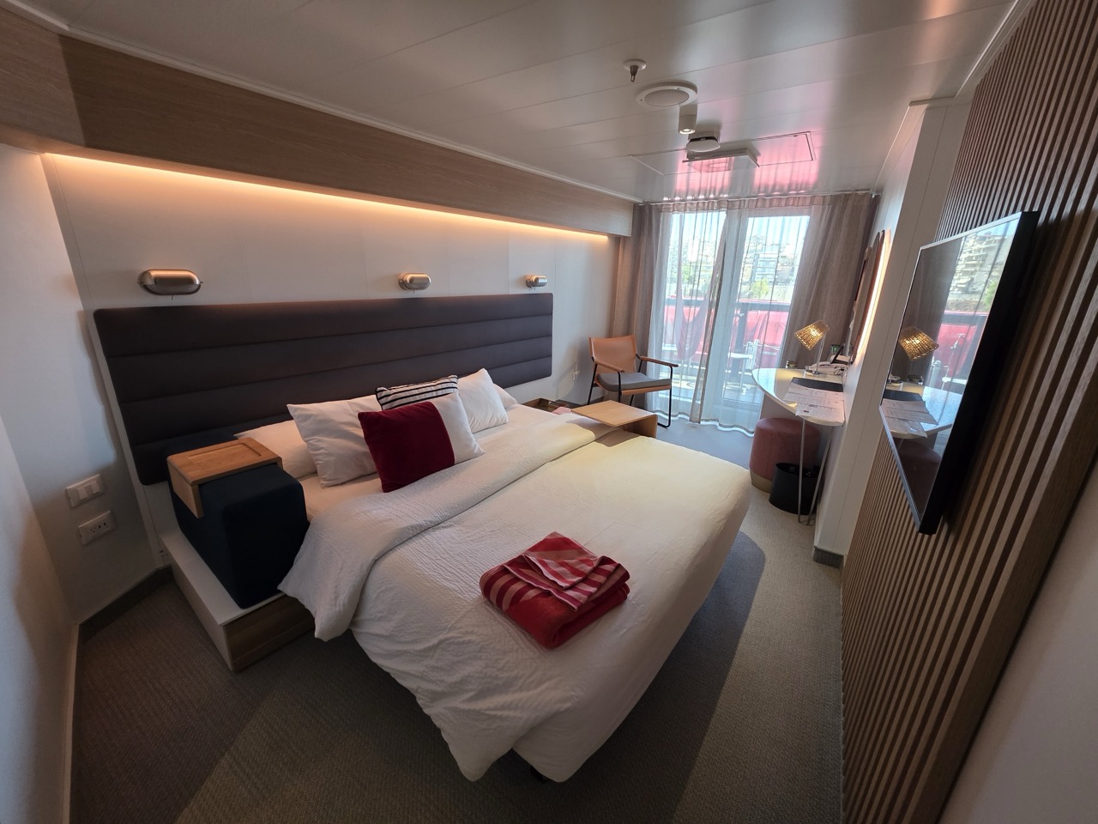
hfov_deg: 106.2
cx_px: 549
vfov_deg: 89.9
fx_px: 412
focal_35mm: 13
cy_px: 412
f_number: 1.9
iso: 250
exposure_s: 1/54.3
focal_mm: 2.2
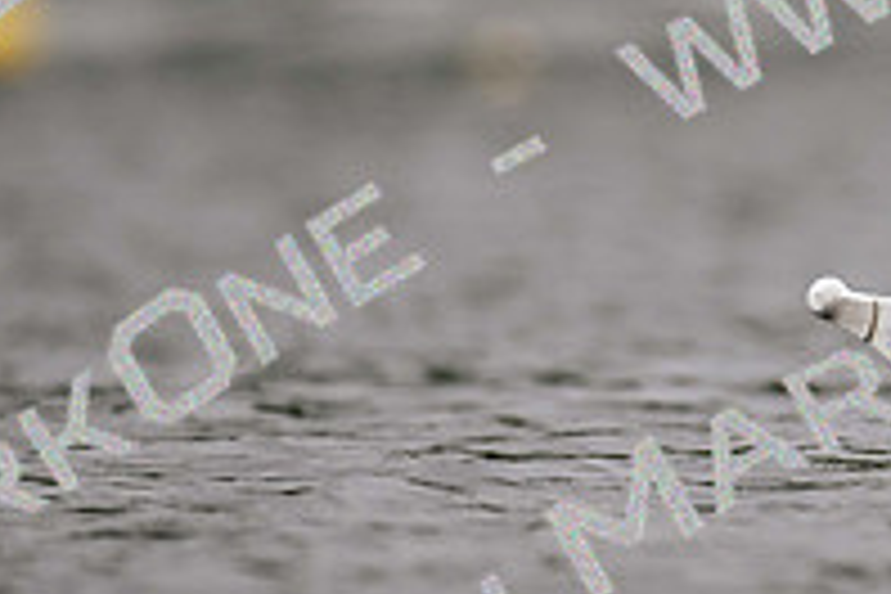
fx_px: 43532
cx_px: 1174
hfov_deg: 1.2
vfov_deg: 0.8
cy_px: 133
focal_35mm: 1759
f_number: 4
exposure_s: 1/2000
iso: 640
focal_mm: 600
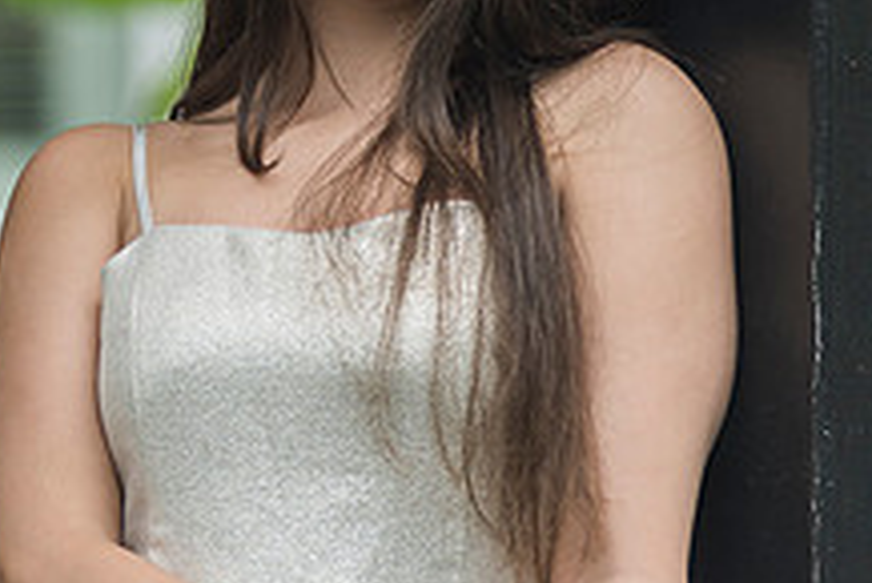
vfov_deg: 3.4
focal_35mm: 407
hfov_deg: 5.1
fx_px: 9865
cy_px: 157
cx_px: 86
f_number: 3.2
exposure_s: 1/160
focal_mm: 135
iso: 100
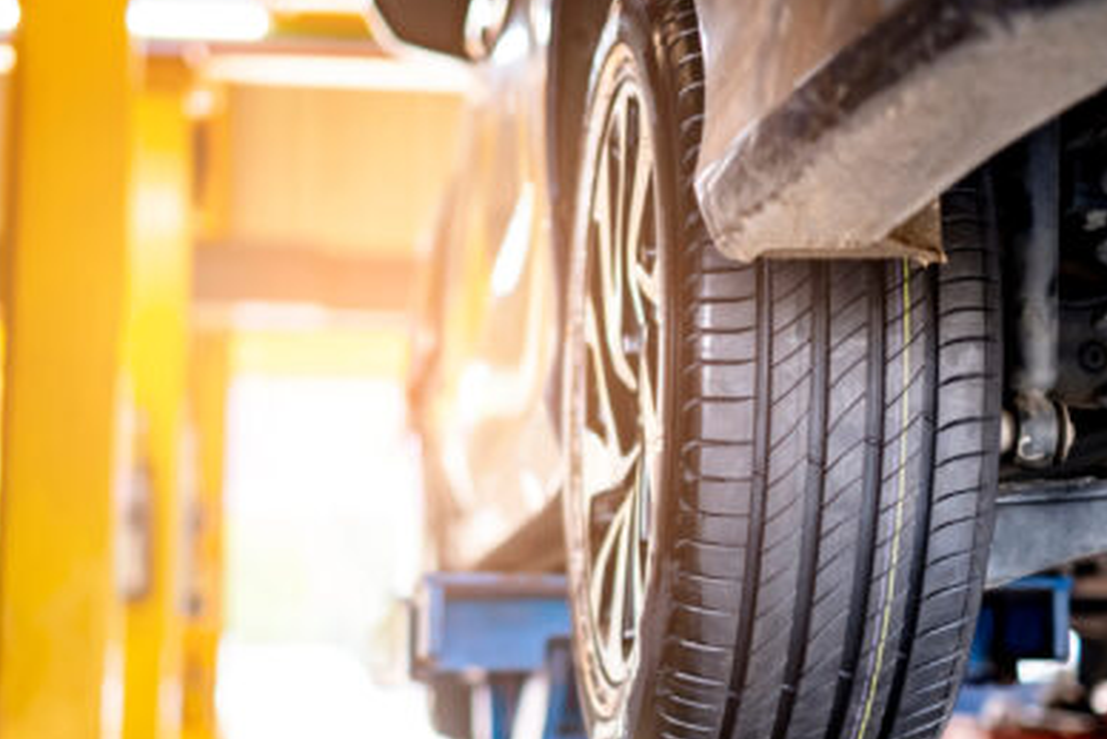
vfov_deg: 16.7
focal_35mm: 82
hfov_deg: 24.7
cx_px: 508
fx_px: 2522
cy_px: 434
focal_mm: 35
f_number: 1.4
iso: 500
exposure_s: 1/160
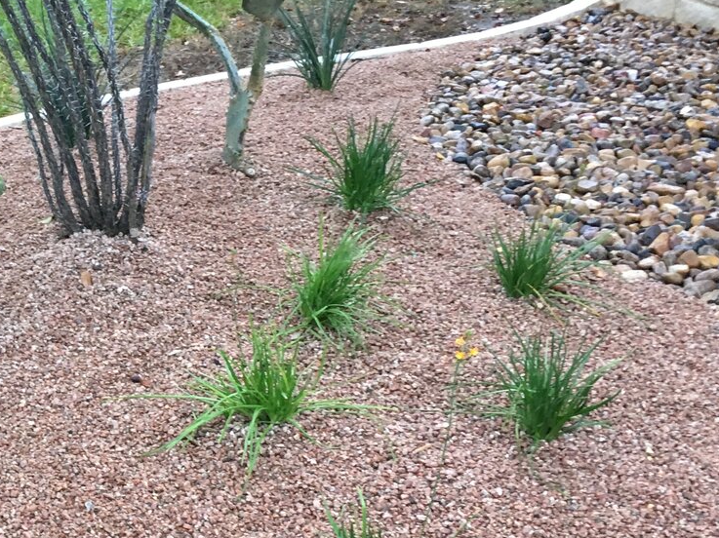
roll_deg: +2.0
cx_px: 50
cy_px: 343
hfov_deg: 29.3
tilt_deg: -24.4
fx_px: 1308
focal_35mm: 63
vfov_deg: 23.2
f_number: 2.2
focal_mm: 4.15
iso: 80
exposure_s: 1/30
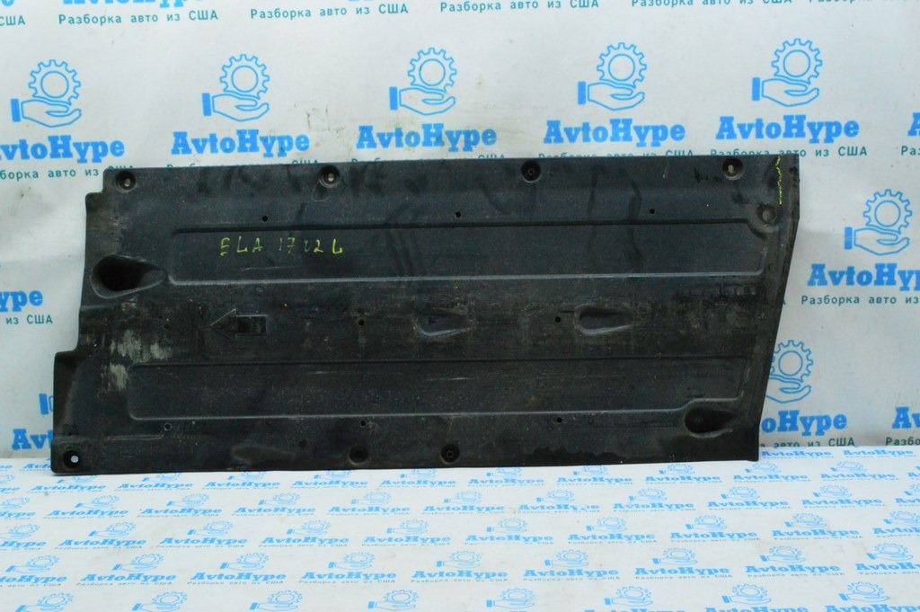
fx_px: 1034
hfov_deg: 48.0
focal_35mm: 40
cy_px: 306
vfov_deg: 33.0
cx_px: 460
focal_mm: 27
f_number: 25
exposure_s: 1/20
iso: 6400
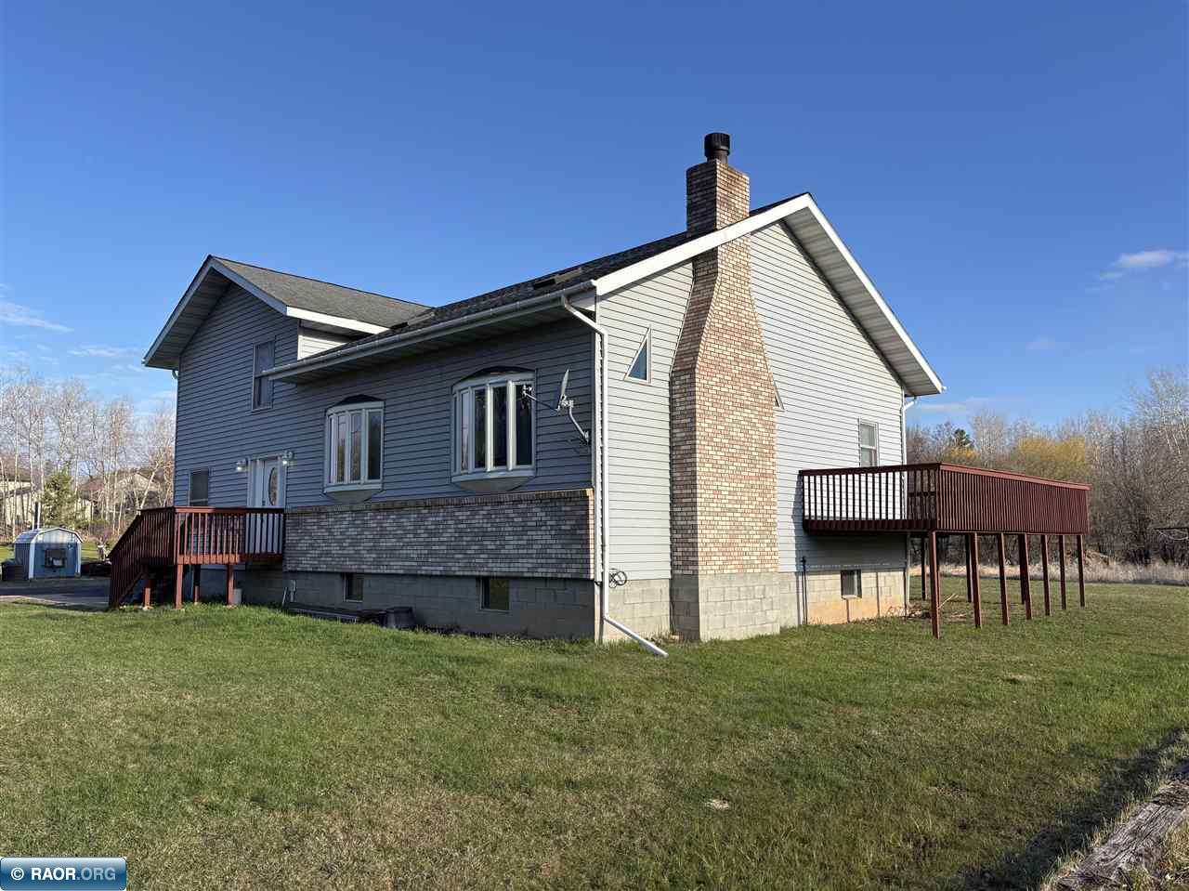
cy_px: 446
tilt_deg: +5.1
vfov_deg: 53.0
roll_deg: +0.4
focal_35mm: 26
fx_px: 893
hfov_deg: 67.3
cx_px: 594
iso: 50
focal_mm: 5.96
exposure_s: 1/2288
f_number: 1.6
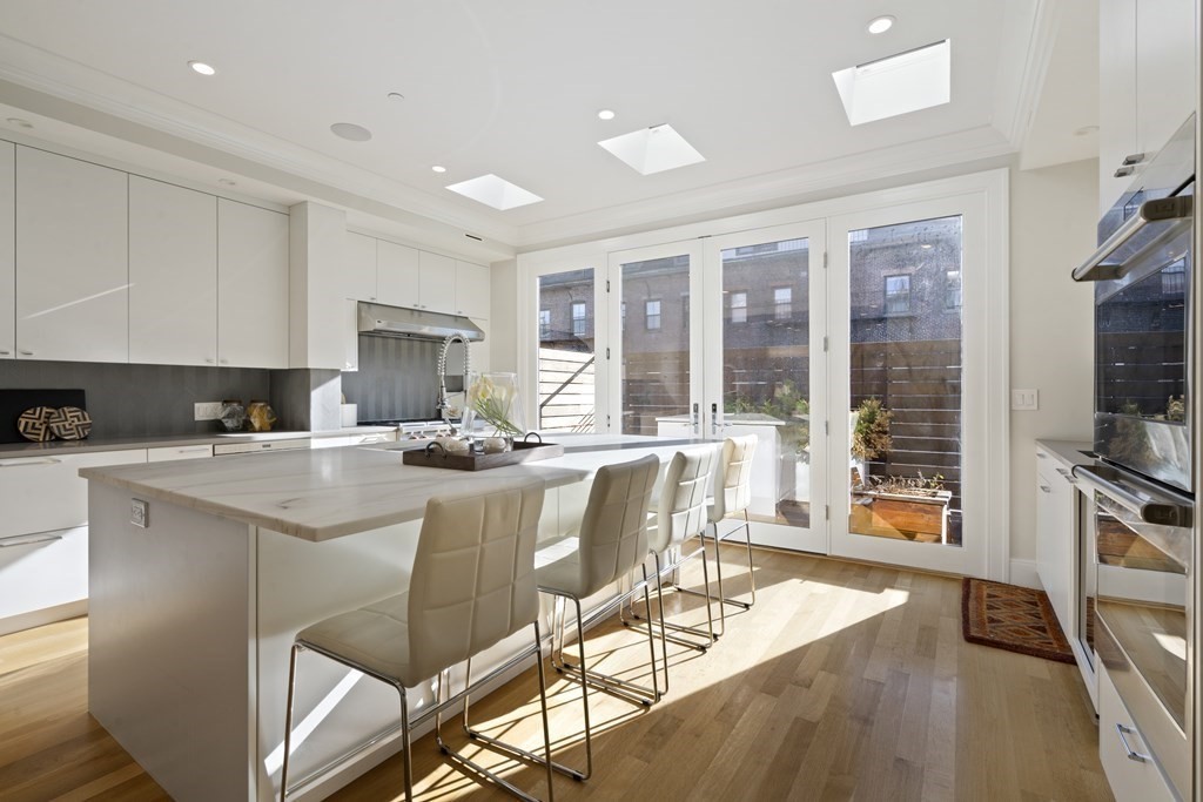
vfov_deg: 73.8
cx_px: 602
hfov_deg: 96.7
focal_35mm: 16
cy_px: 401
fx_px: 535
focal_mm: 16
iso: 320
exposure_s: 1/8
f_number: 11
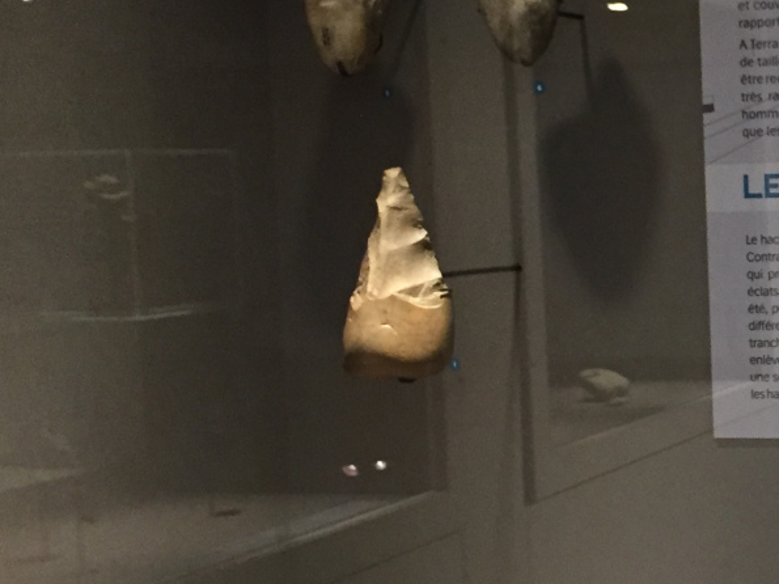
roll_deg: +1.0
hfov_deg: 22.6
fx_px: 1755
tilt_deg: -2.4
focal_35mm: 78
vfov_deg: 18.9
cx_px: 985
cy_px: 292
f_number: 2.2
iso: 200
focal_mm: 4.15
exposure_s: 1/33
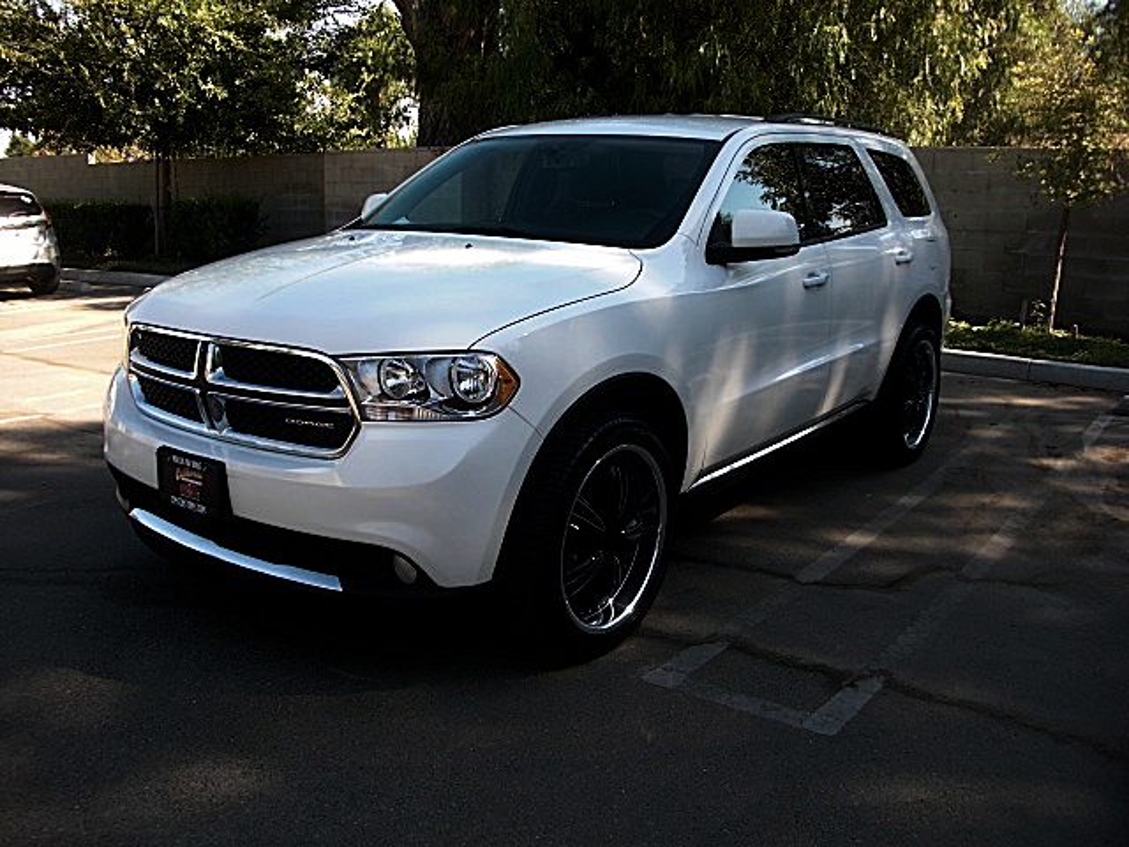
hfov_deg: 51.4
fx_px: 1174
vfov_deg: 39.7
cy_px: 424
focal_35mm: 36
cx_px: 564
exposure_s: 1/250
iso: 50
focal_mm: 6.3
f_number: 2.8
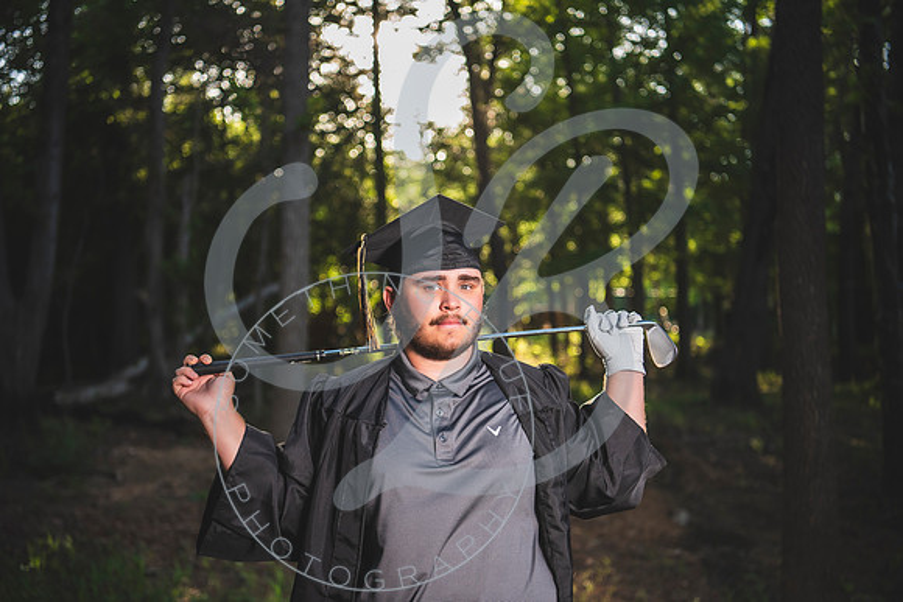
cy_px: 301
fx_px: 1305
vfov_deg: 26.0
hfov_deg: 38.2
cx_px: 452
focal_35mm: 52
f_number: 2.8
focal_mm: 52
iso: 100
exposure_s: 1/320
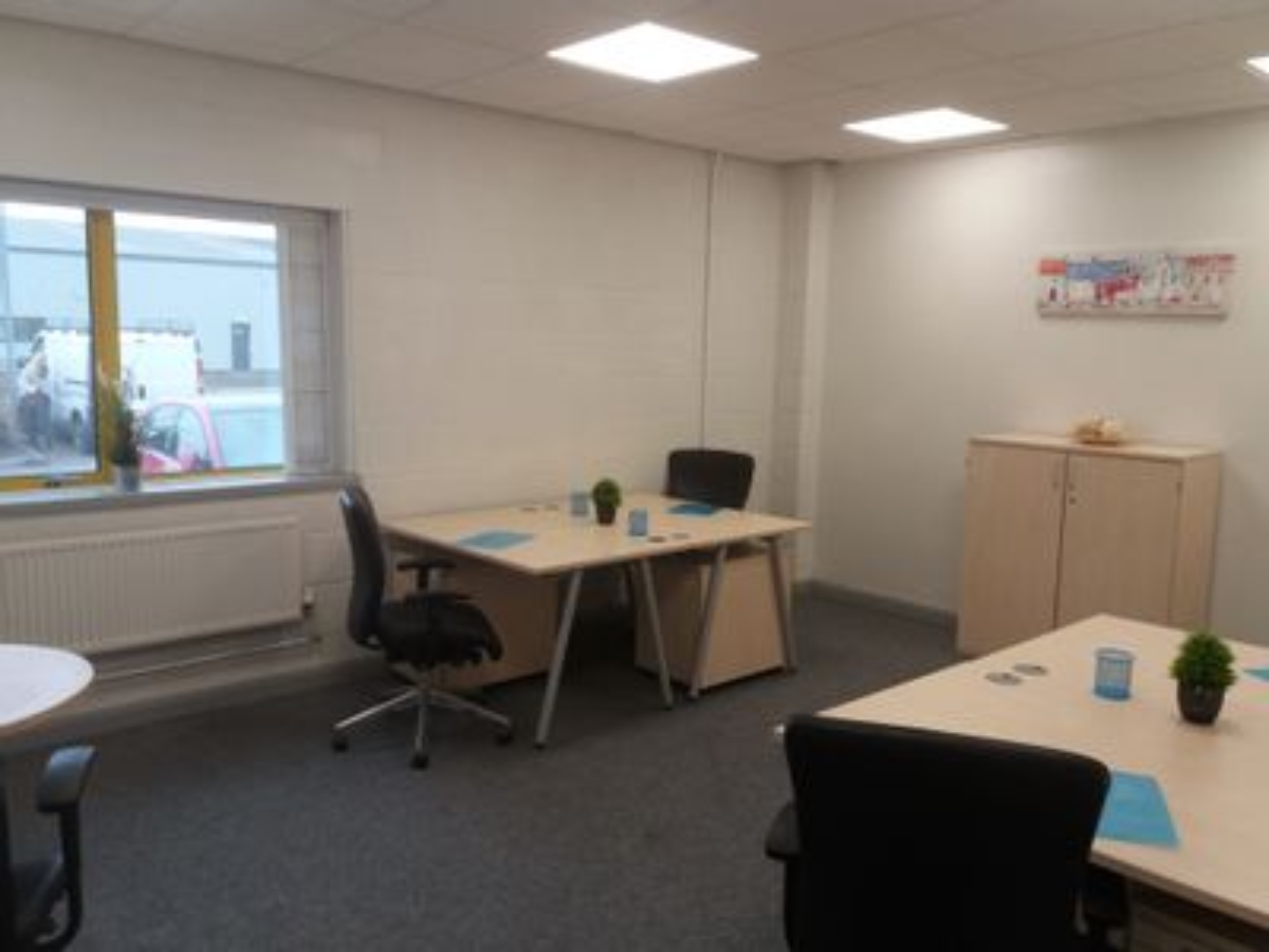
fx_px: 1026
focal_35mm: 28
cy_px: 476
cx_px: 634
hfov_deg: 63.4
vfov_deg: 49.7
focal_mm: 3.7
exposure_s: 1/100
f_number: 1.9
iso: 100
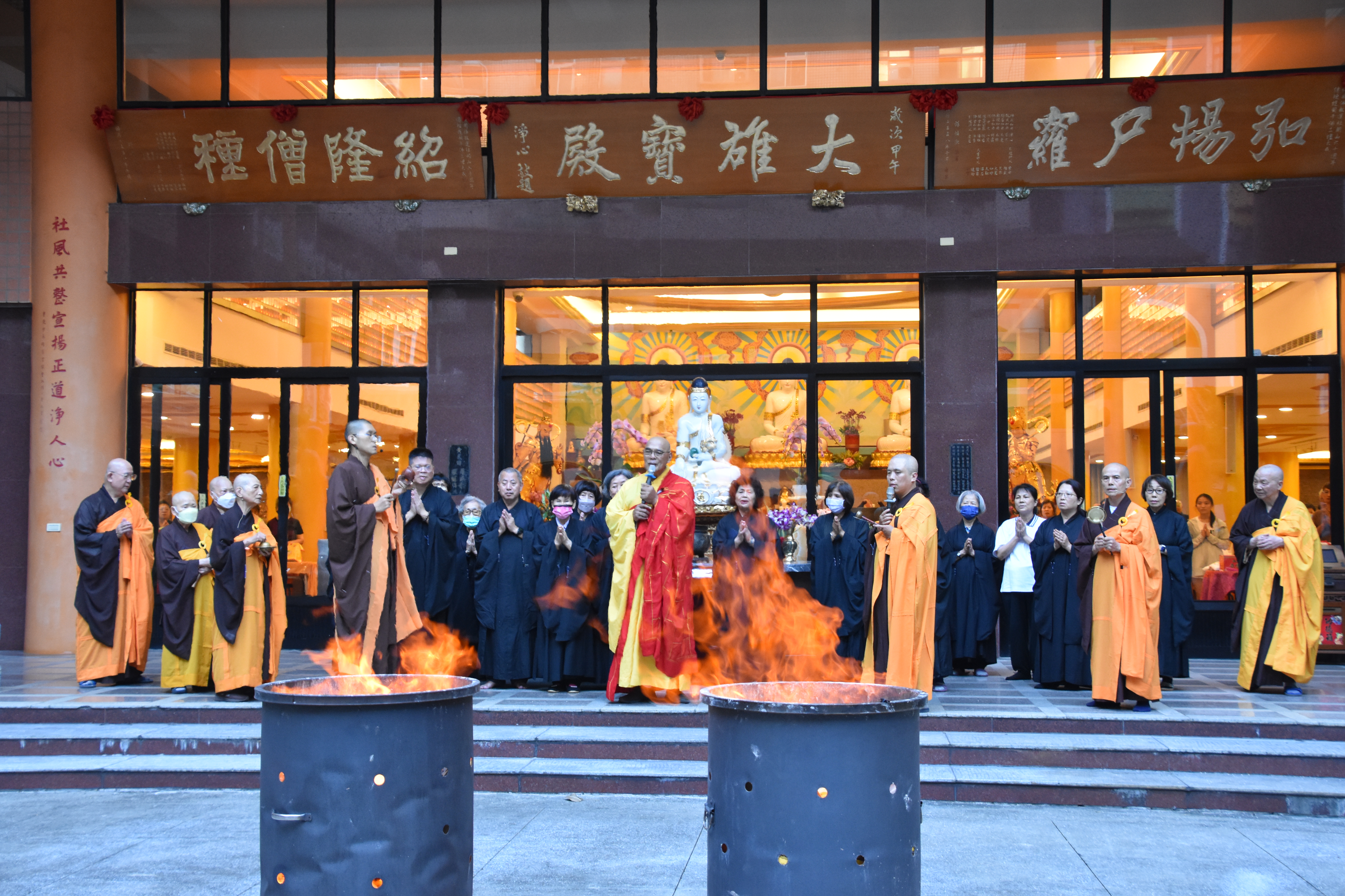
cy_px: 448
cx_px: 672
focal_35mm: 42
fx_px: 1569
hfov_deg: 46.4
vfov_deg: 31.9
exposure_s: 1/100
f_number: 5
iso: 1600
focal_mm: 28
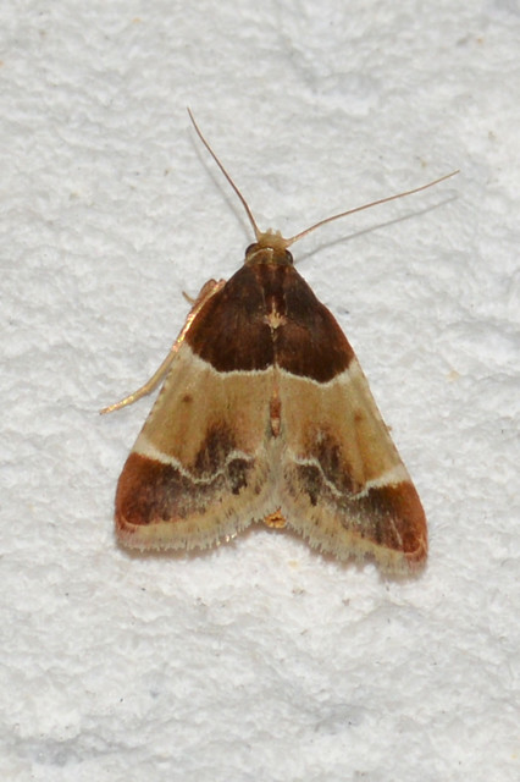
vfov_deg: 13.7
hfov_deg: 9.1
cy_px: 391
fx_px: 3253
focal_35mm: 150
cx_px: 260
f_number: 18
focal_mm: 100
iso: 100
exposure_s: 1/200
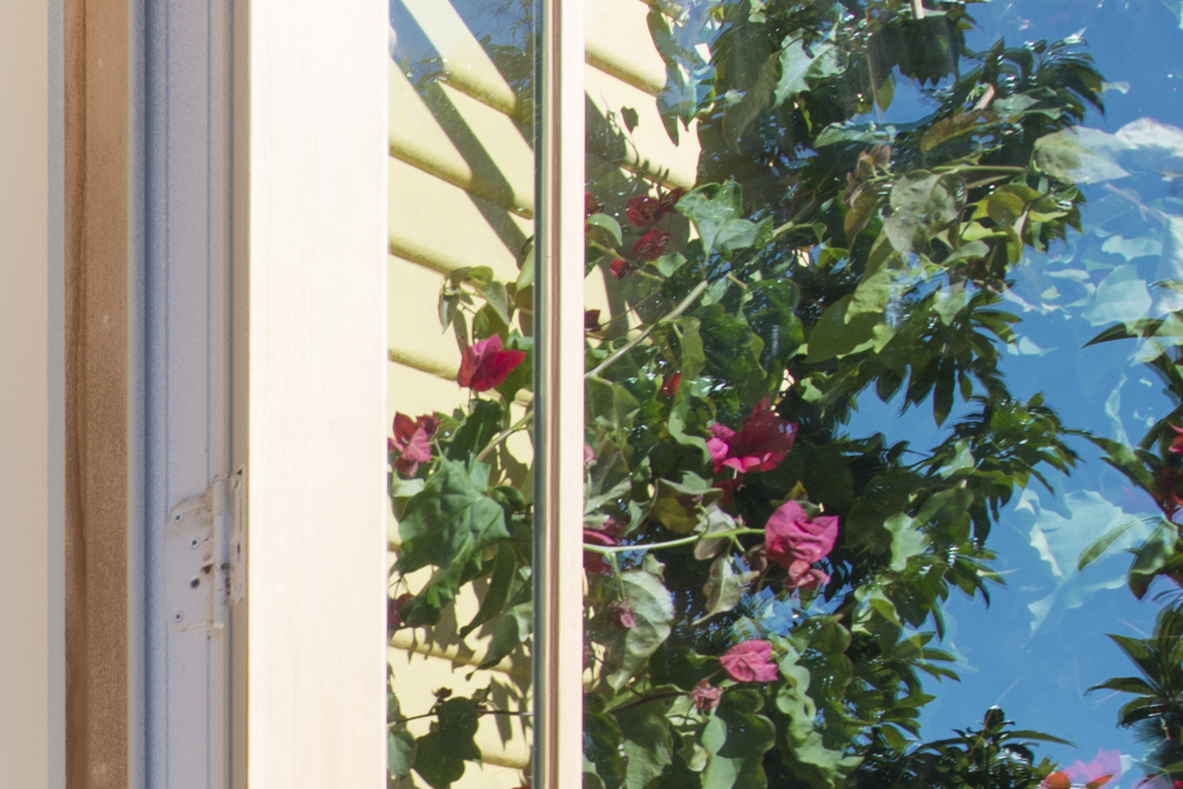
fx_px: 2432
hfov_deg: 22.0
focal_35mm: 74
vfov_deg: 16.2
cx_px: -662
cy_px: 1315
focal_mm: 15
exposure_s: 1/160
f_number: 7.1
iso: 100
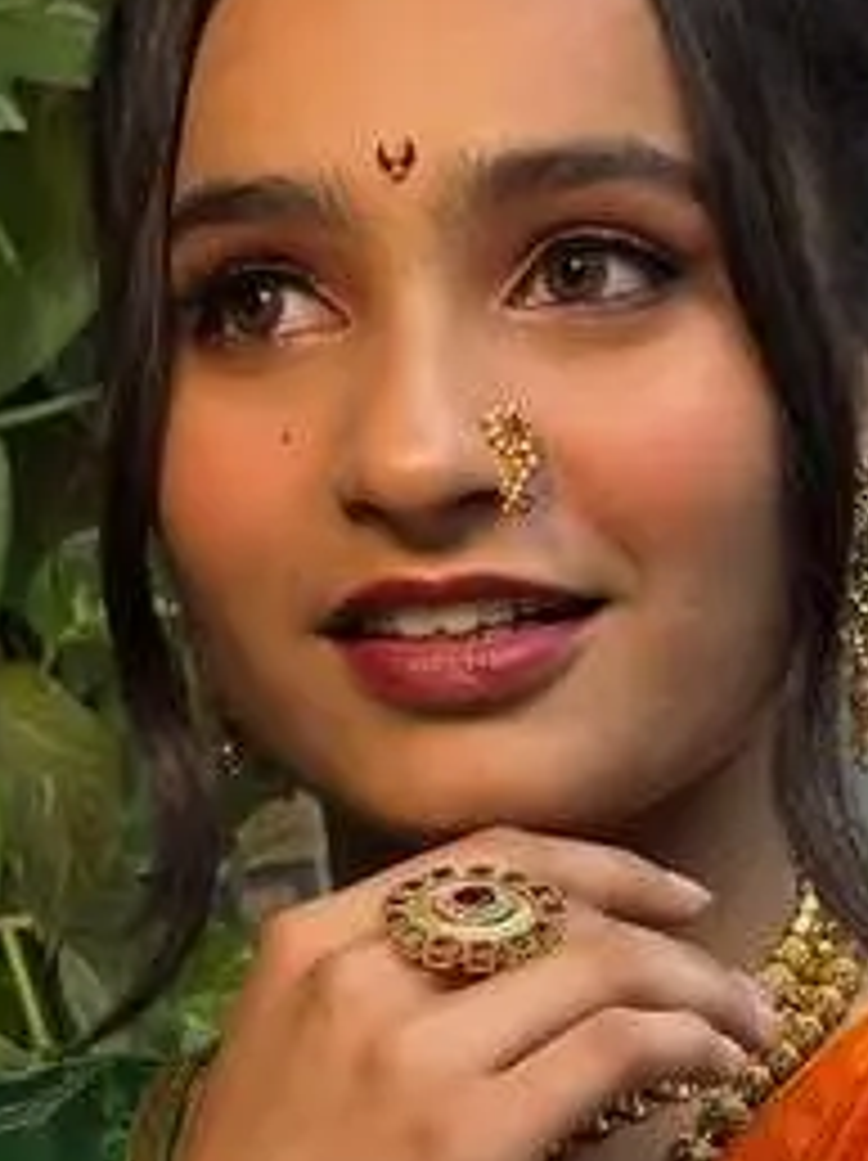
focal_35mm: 149
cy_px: 1174
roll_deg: +2.4
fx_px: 4990
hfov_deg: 9.9
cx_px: 441
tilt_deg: -7.2
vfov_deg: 13.1
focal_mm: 6.76
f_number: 1.78
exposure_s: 1/100
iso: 80
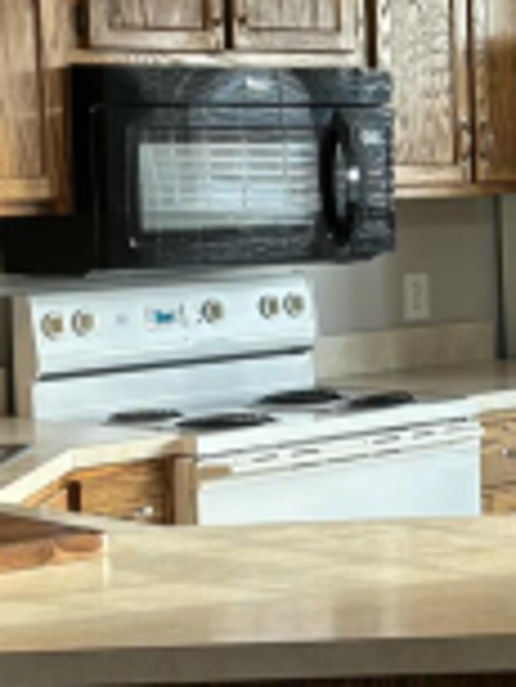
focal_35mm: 113
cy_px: 249
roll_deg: +0.5
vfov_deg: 17.4
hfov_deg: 12.8
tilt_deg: -3.0
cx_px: 610
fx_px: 2243
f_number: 1.6
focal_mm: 5.96
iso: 125
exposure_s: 1/60
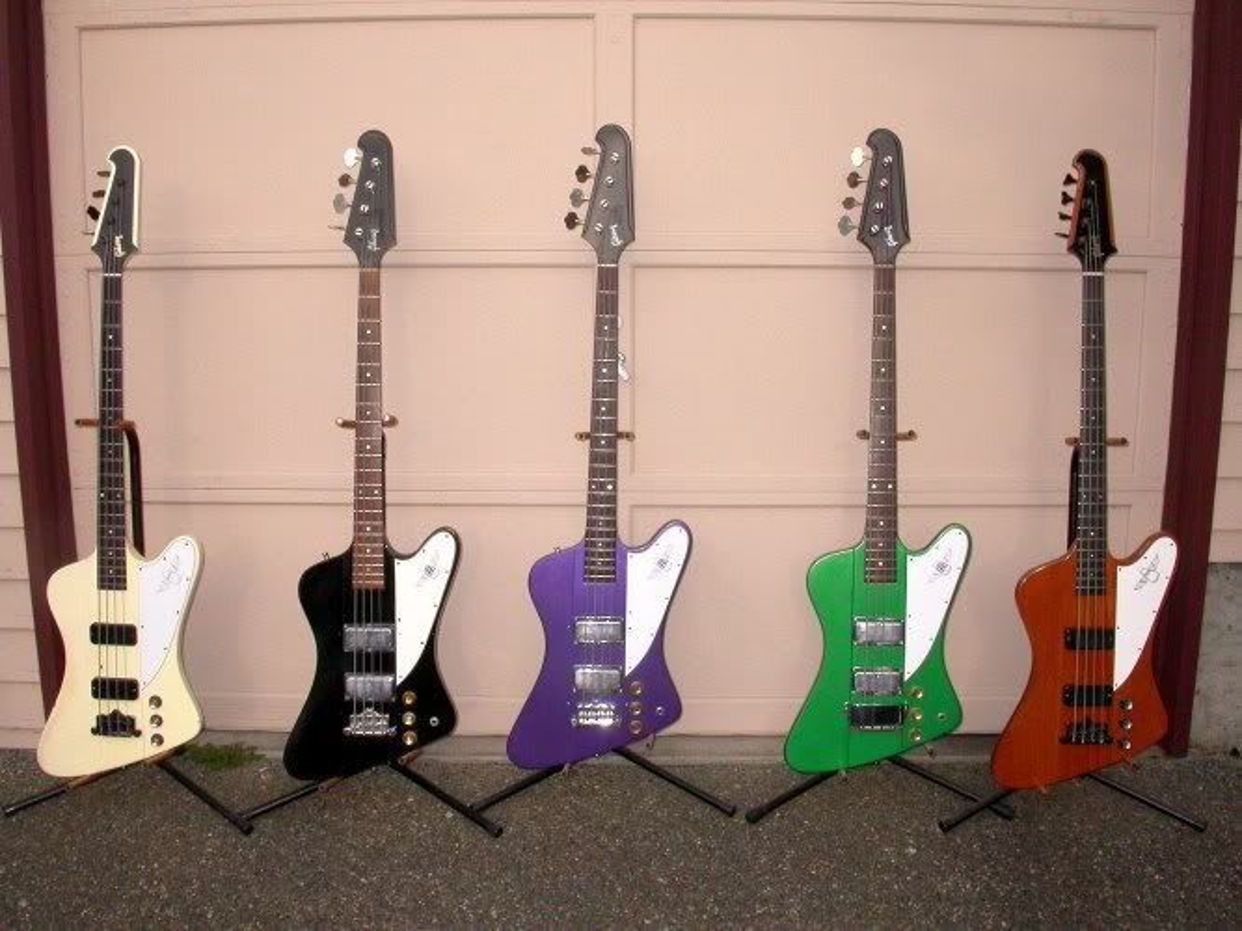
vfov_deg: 37.7
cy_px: 466
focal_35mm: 38
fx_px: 1363
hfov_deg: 49.0
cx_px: 621
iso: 400
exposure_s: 1/578
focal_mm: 7.85
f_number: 7.5
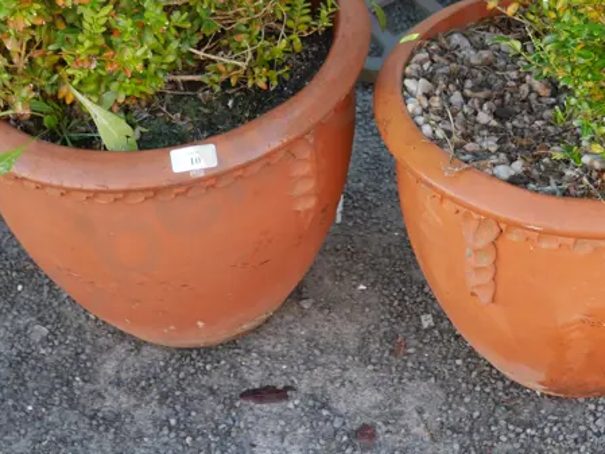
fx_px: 1276
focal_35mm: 73
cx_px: 400
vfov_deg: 19.8
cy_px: 44
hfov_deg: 26.5
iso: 200
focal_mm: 16
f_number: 3.6
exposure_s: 1/80
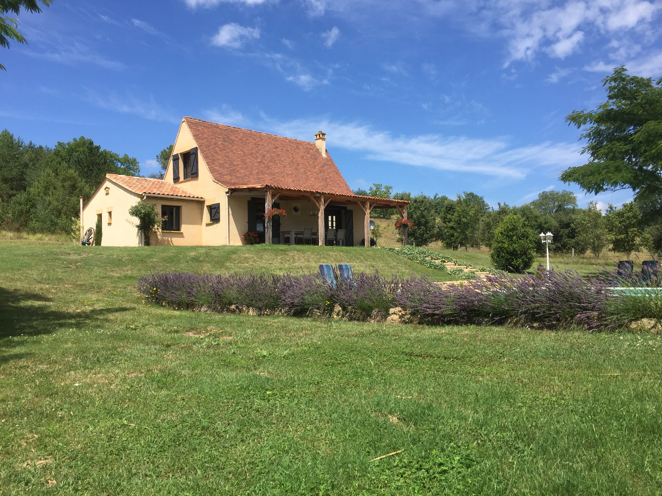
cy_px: 248
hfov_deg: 61.7
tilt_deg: +3.0
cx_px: 331
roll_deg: -0.5
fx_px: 555
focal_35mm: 29
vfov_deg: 48.2
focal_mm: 4.15
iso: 32
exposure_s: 1/1647
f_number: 2.2
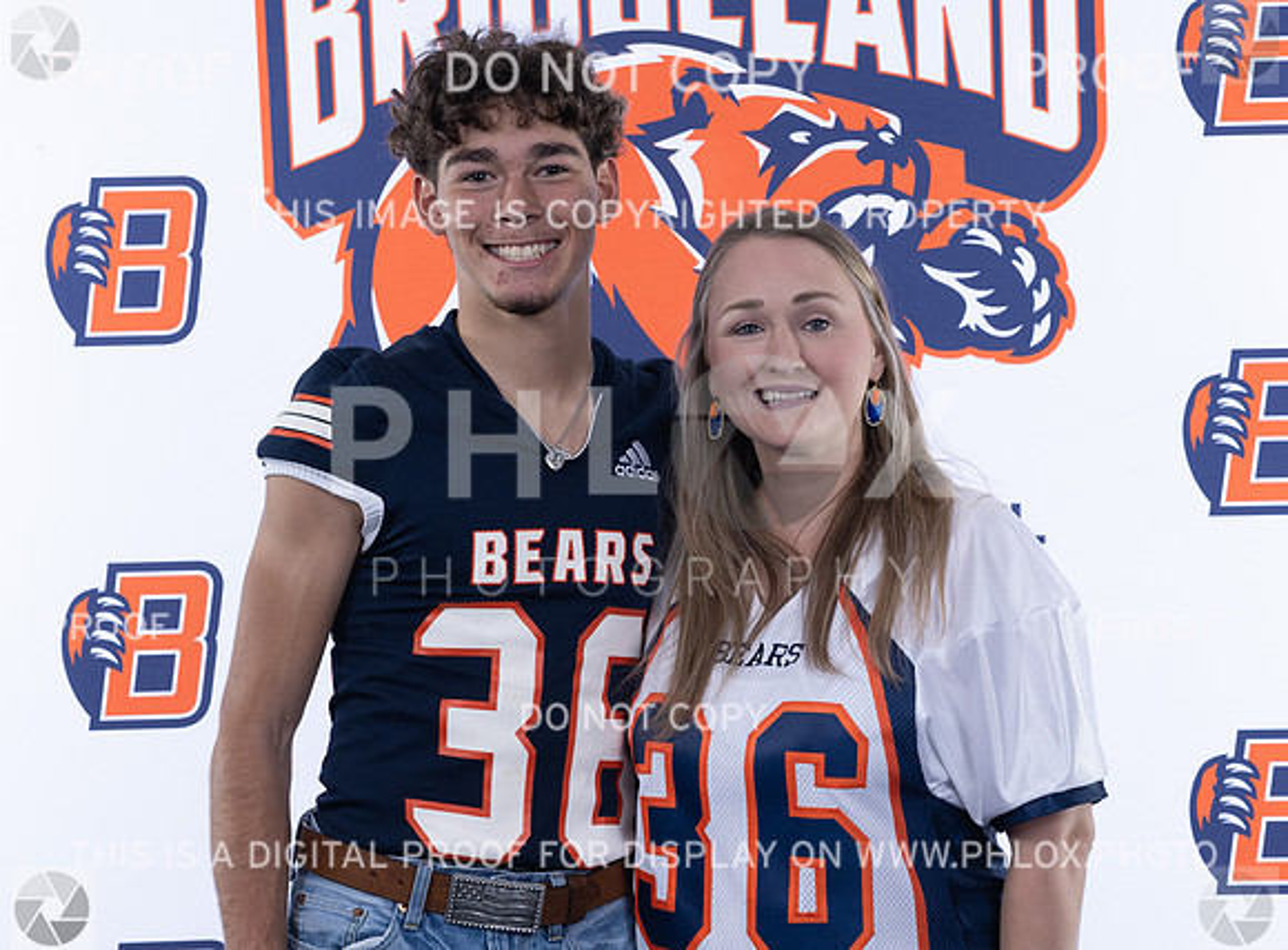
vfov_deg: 12.0
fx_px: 4495
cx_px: 783
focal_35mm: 122
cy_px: 704
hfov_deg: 16.3
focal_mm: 50
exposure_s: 1/100
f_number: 7.1
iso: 64
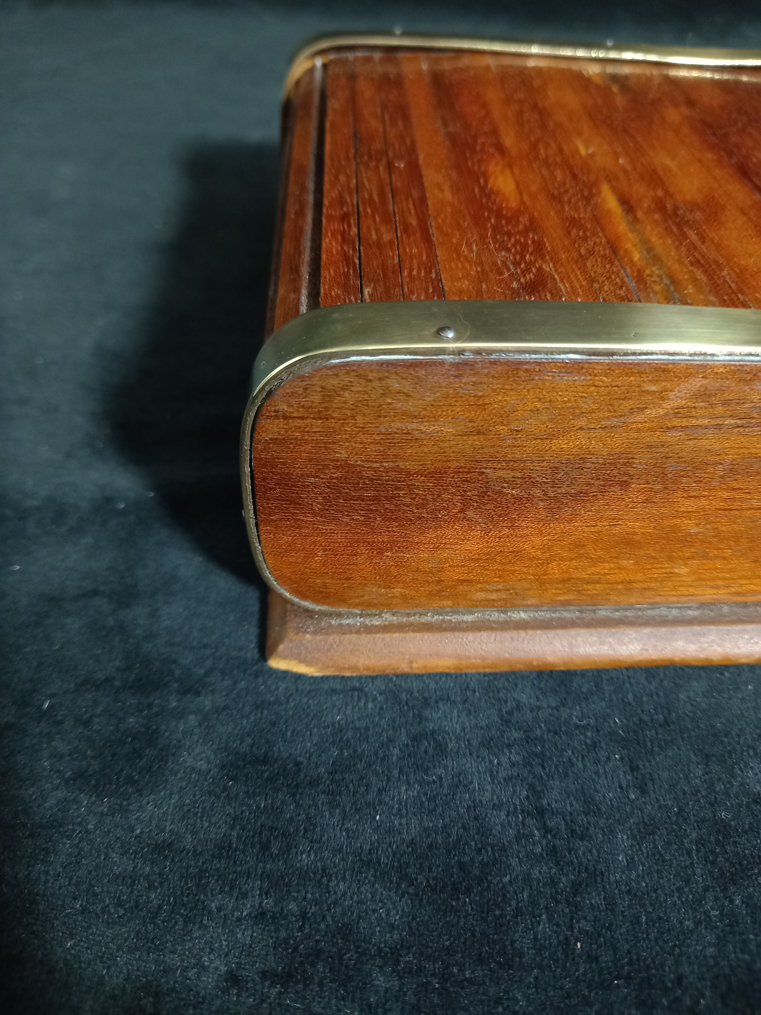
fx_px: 733
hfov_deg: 54.9
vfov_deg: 69.4
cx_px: 380
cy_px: 508
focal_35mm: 25
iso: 400
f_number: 2
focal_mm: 4.6
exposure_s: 1/25
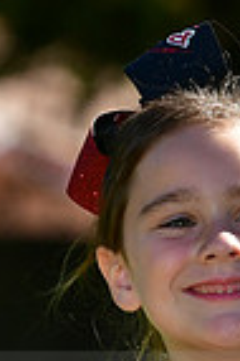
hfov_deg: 1.4
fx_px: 9483
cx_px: 206
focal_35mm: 946
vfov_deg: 2.2
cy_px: 386
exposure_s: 1/1600
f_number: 4.5
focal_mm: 155
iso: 400
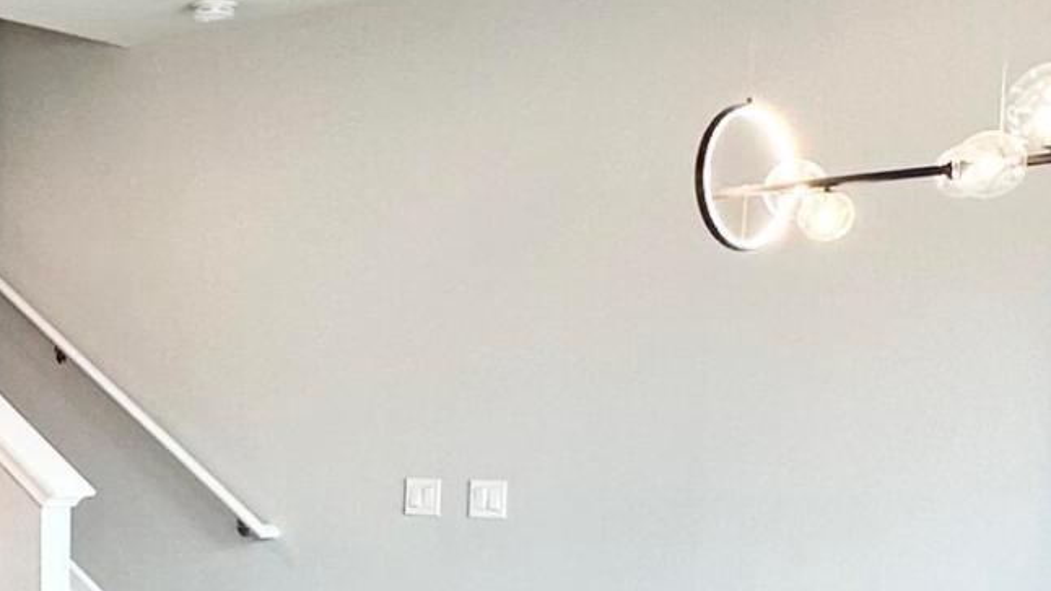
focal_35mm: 68
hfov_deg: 27.9
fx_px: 1895
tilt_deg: -3.9
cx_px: -143
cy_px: 554
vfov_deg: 17.4
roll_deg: -1.0
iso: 100
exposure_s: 1/120
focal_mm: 2.22
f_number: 2.2
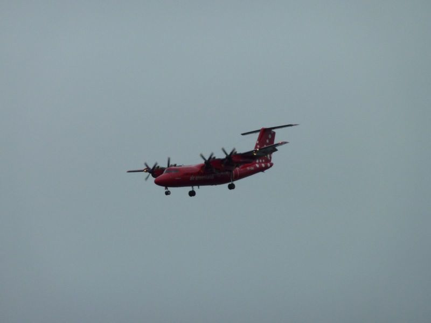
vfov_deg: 5.0
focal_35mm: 300
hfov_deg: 6.6
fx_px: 3735
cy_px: 162
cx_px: 216
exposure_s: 1/500
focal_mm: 49.2
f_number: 4.9
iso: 160
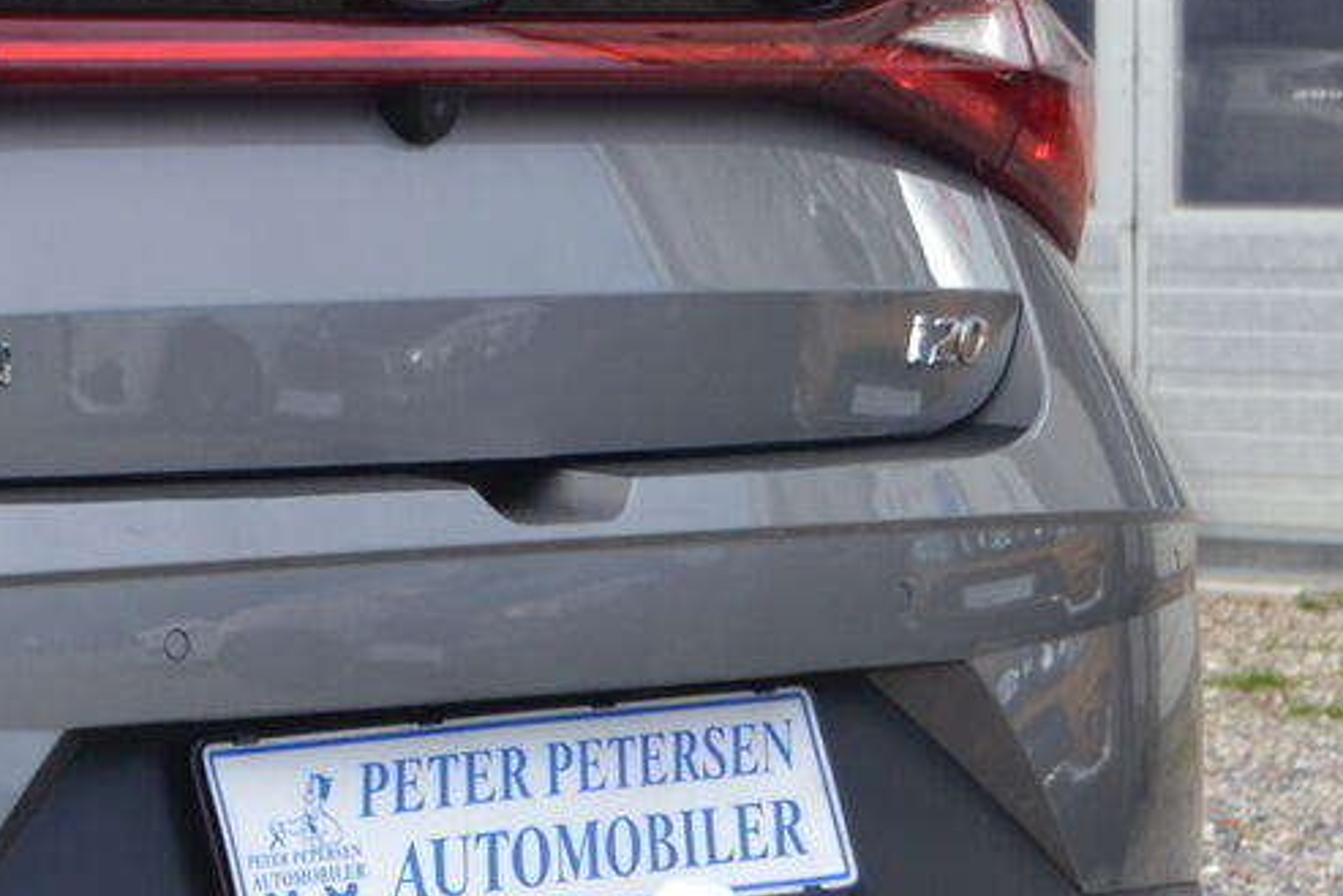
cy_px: 308
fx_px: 6752
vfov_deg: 7.6
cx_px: -1013
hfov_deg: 10.7
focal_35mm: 181
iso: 100
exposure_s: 1/200
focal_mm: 31
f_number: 7.1
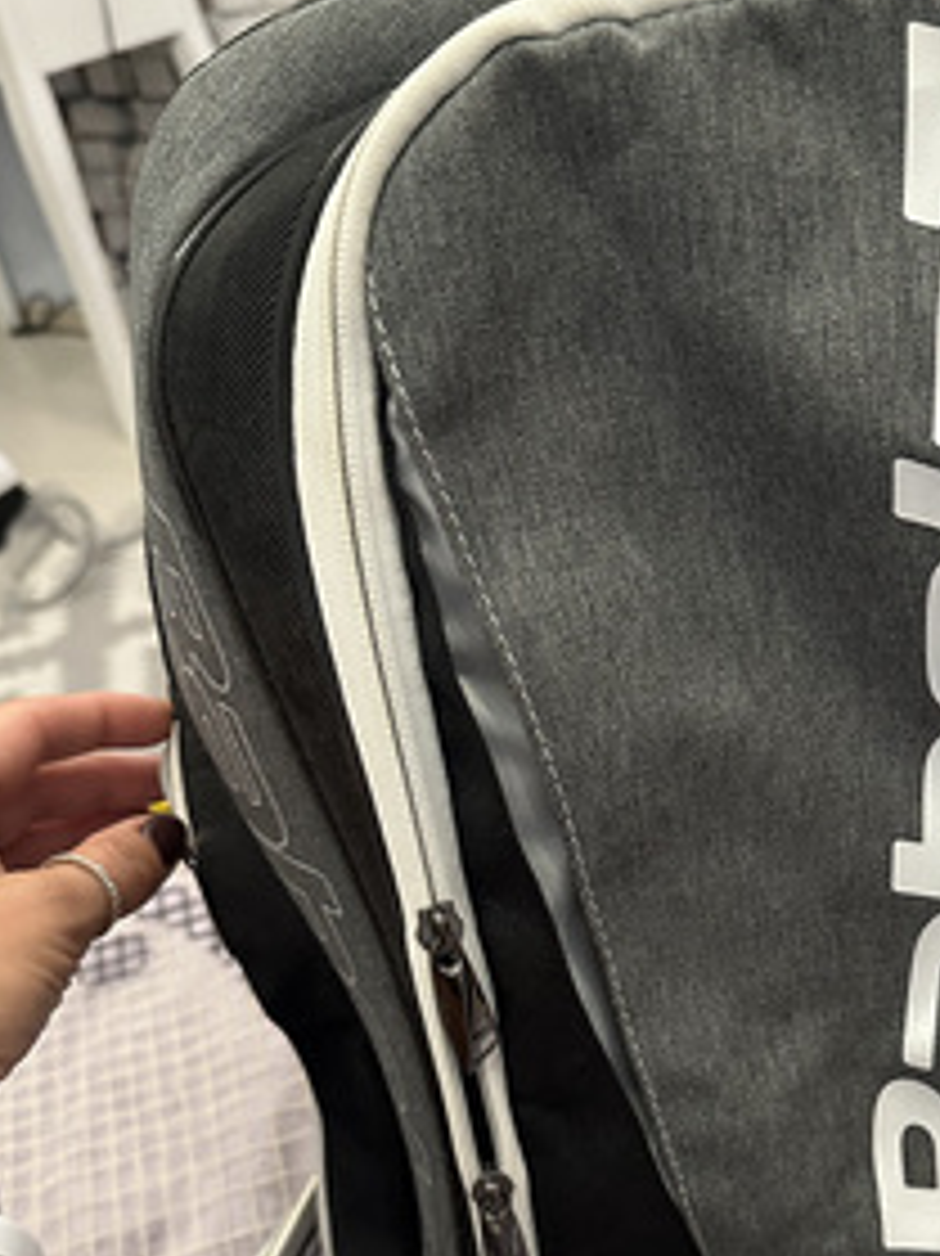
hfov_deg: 32.3
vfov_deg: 43.4
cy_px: 801
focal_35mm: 43
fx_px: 1558
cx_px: 803
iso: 800
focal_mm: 6.86
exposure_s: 1/40
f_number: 1.78
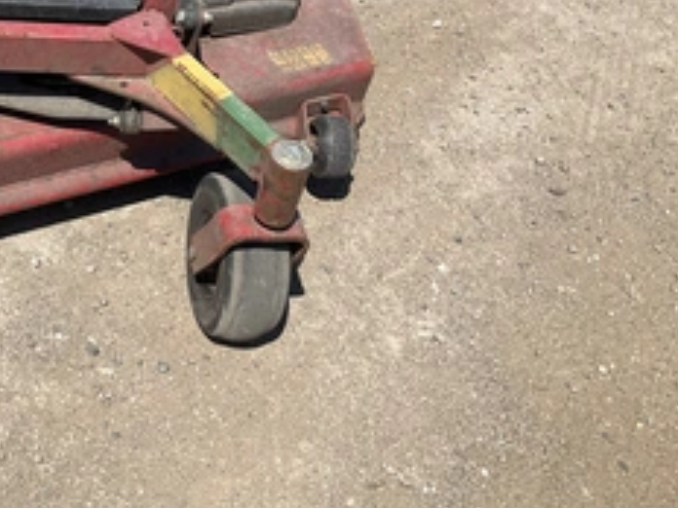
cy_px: 82
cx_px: 143
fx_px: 979
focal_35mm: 50
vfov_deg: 28.3
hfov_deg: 37.0
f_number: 1.8
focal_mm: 3
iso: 25
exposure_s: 1/1984
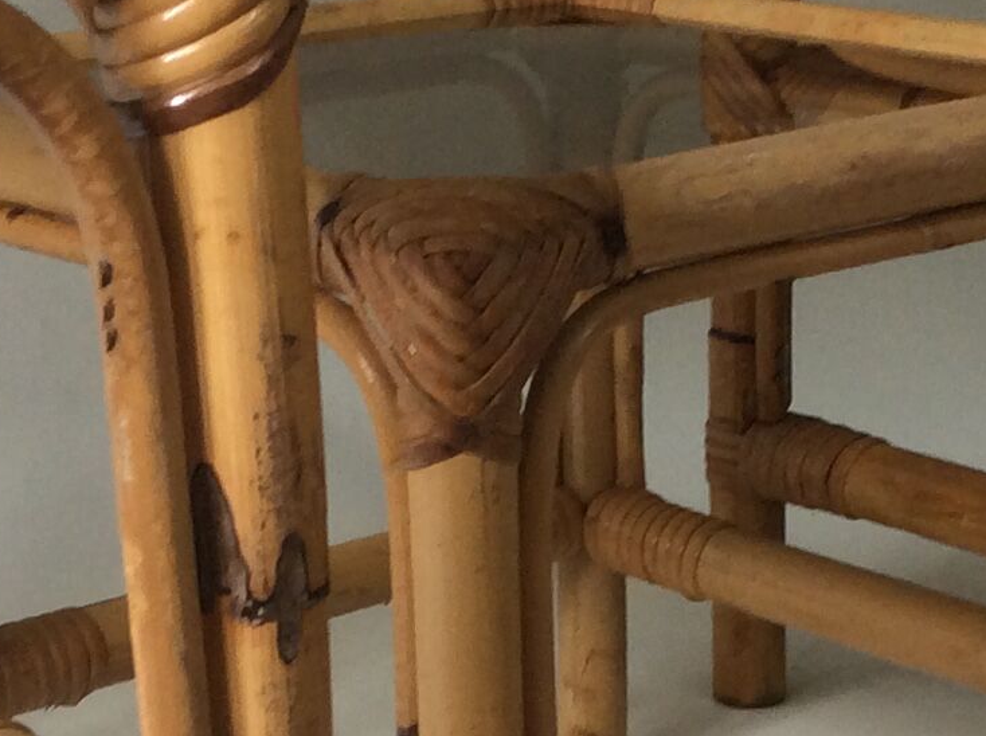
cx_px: 603
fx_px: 3213
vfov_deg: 13.0
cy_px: 662
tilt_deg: -21.3
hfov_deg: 17.4
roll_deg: +3.2
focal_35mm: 113
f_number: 2.4
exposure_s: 1/25
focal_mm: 3.3
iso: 64
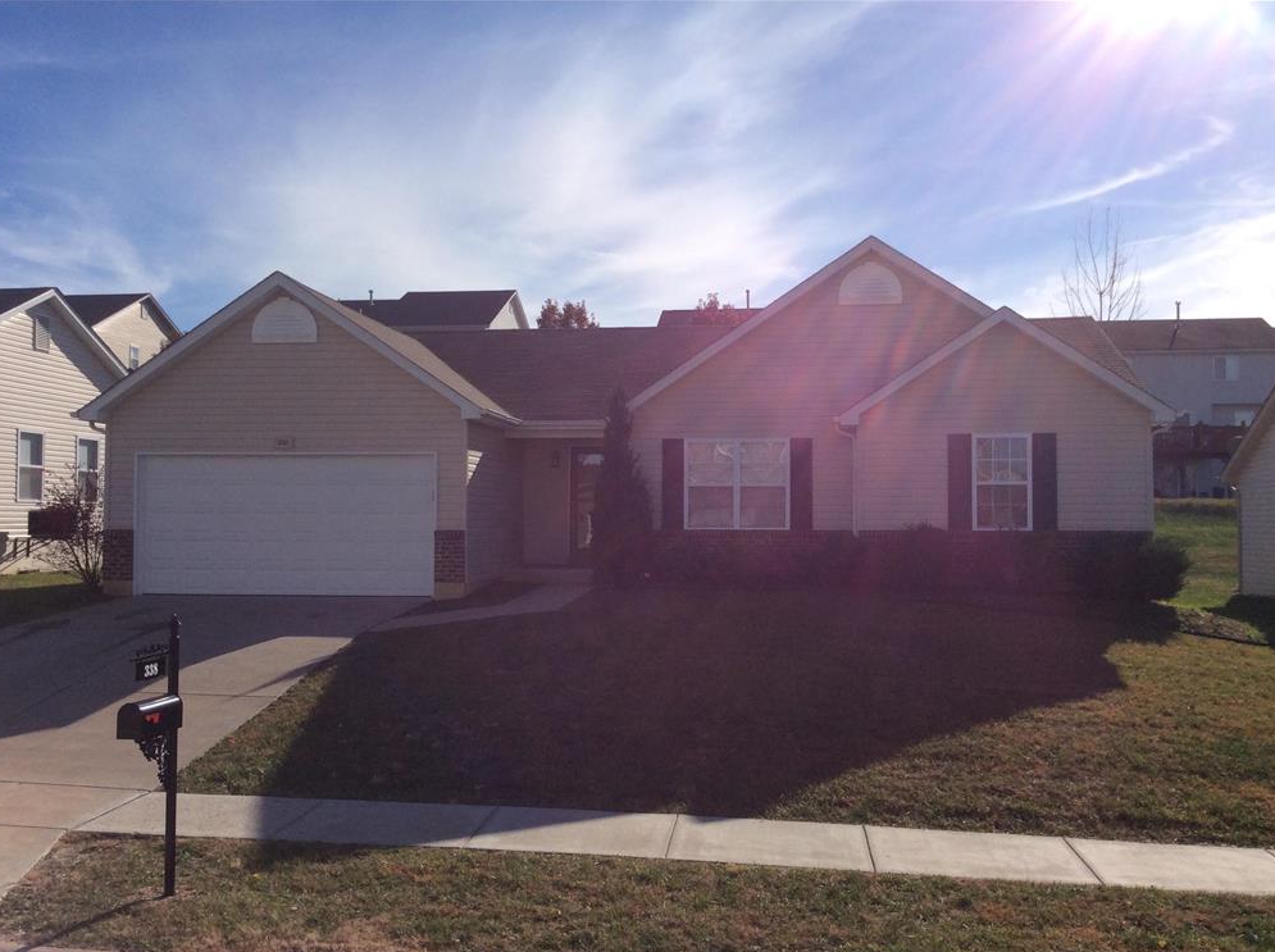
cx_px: 646
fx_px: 1214
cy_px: 489
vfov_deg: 42.8
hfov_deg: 55.4
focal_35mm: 33
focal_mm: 3.3
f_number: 2.4
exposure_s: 1/3012
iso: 32
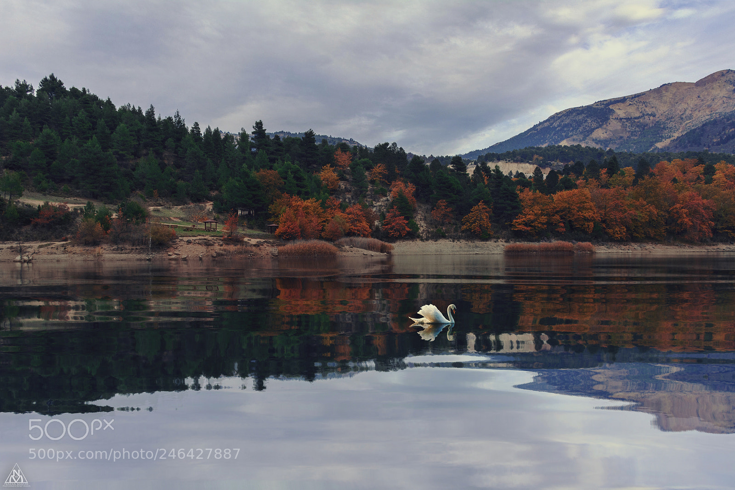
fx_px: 551
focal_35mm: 27
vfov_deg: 47.9
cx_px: 368
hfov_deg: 67.4
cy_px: 245
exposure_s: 1/320
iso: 500
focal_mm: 18
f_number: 8
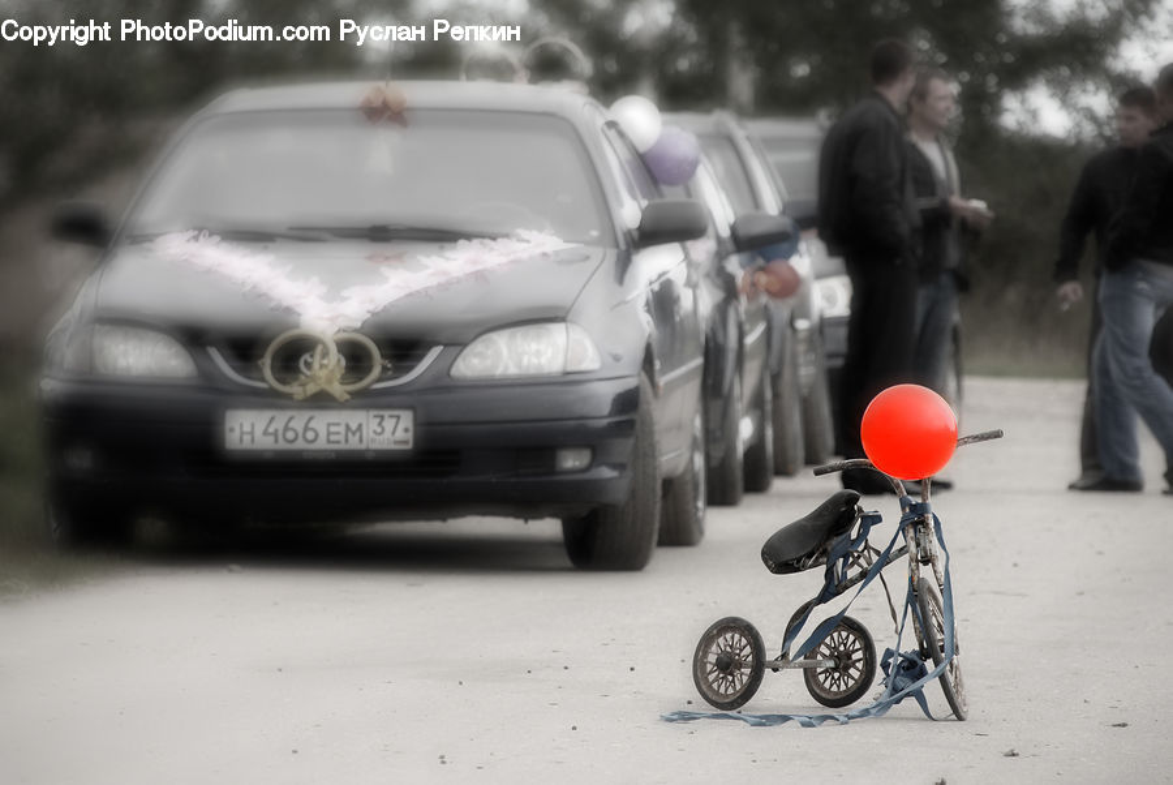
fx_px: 9784
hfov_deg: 6.9
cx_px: 586
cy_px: 392
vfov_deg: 4.6
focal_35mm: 300
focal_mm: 200
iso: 200
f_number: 7.1
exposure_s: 1/180
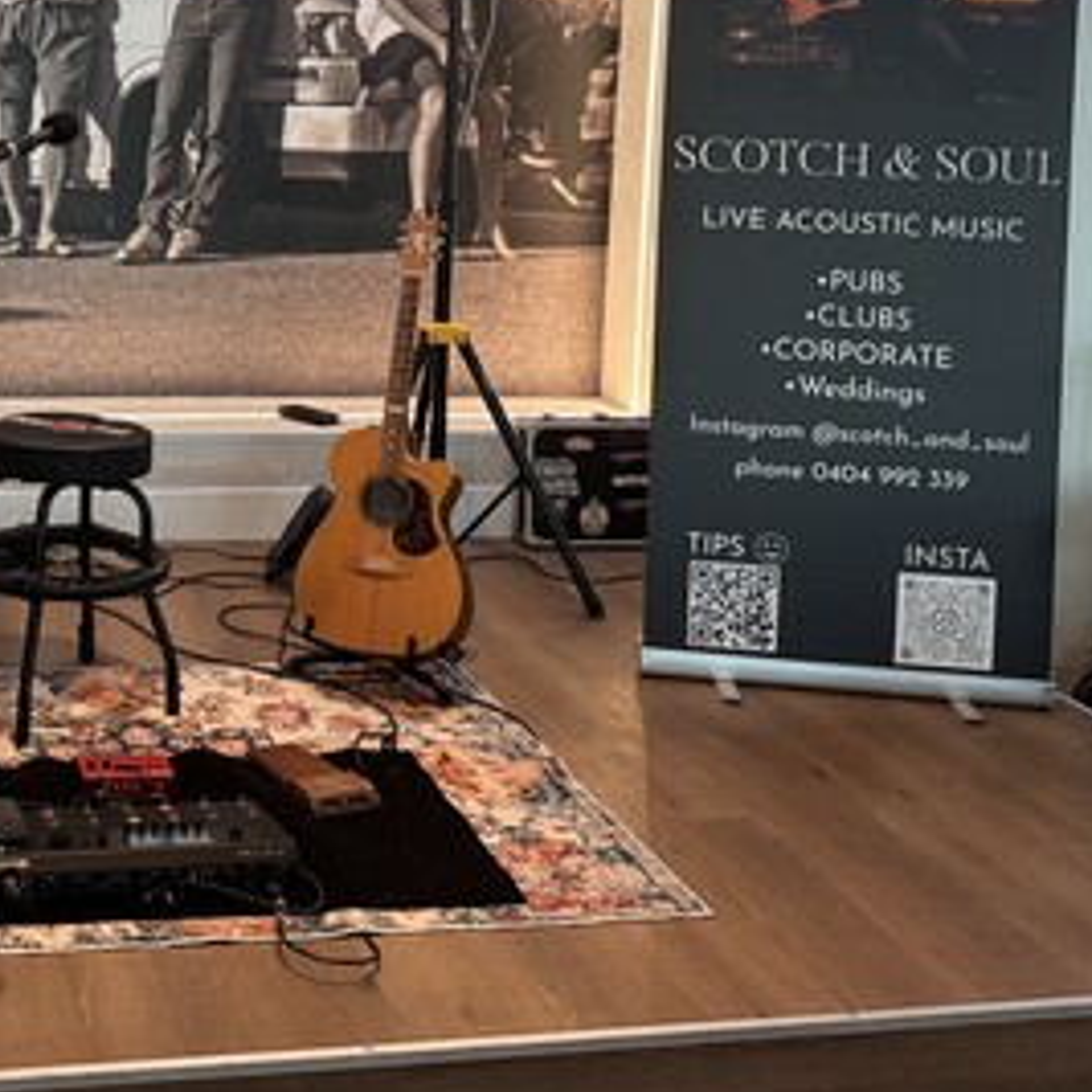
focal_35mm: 53
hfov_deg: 30.8
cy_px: 143
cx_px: 108
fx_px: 1892
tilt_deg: -4.8
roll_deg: -1.5
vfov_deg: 31.0
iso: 320
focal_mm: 6.76
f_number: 1.78
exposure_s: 1/59
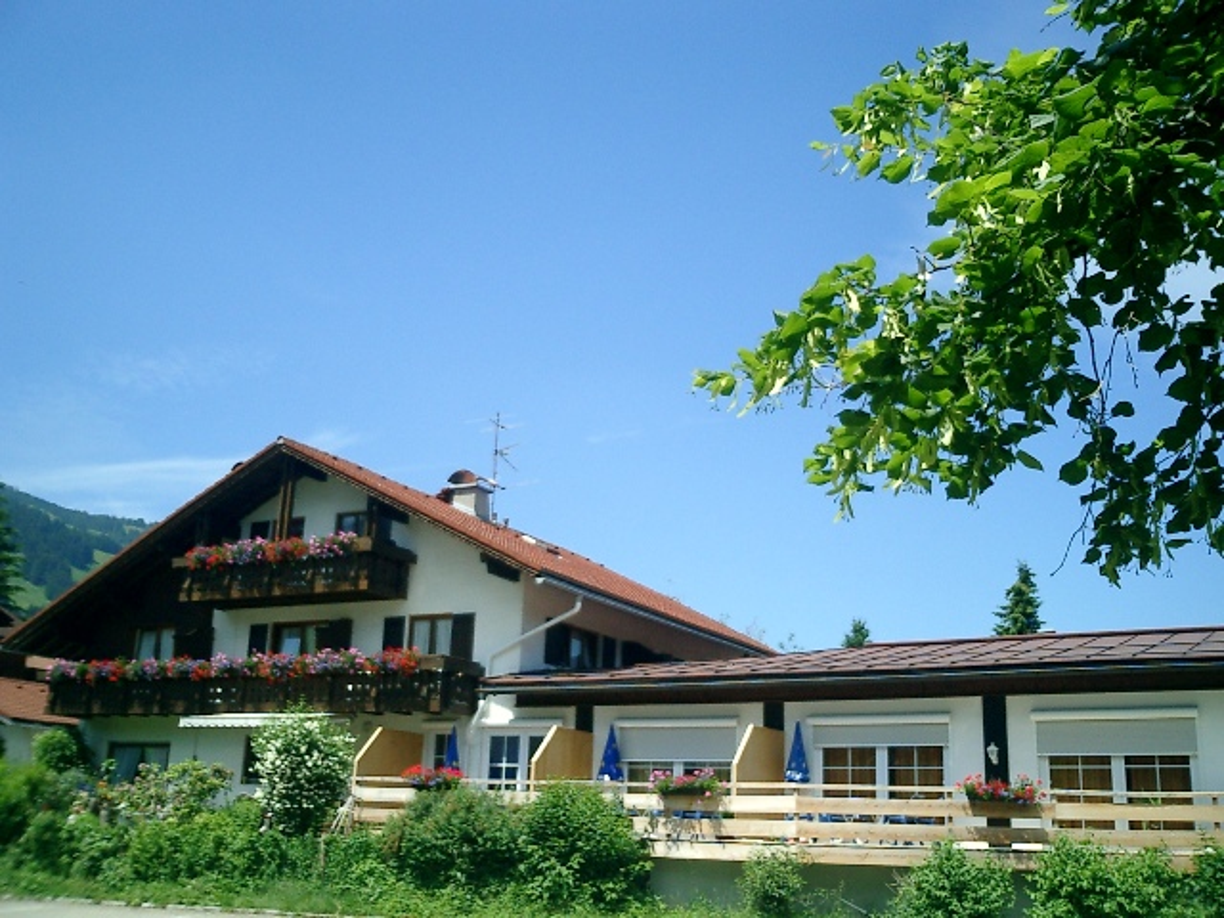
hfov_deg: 51.4
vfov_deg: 39.7
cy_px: 459
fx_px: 1273
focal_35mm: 36
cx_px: 612
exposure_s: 1/1250
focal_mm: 7.5
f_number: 3.2
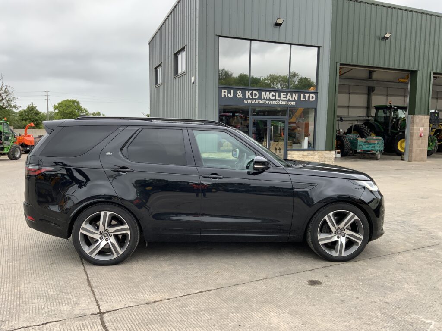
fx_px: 370
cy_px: 166
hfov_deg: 61.7
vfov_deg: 48.2
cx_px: 221
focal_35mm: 29
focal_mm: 3
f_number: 1.8
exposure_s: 1/223
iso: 16
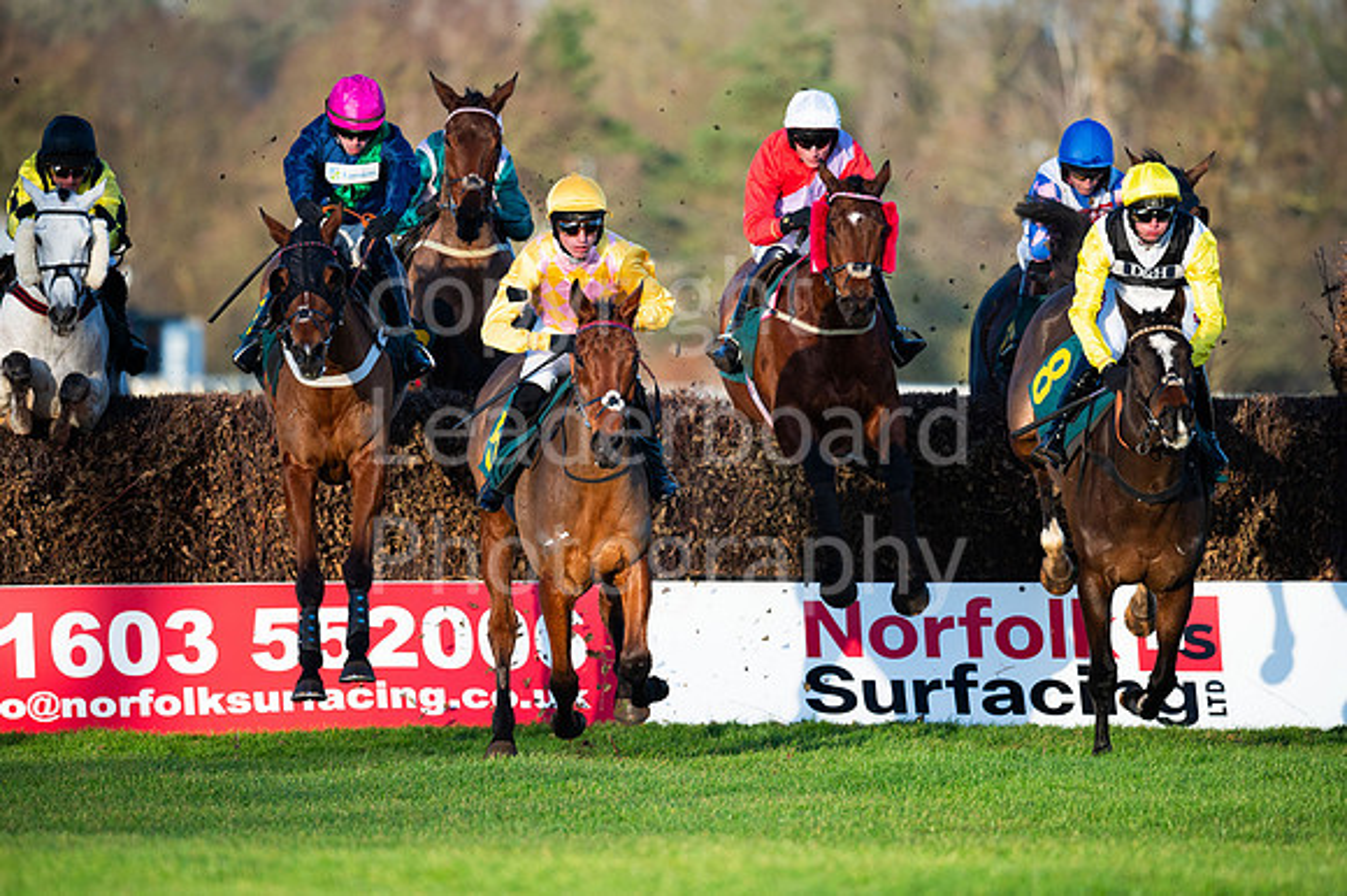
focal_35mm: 400
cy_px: 448
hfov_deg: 5.2
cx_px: 674
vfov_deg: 3.4
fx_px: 14958
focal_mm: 400
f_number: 4.5
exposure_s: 1/2500
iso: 800
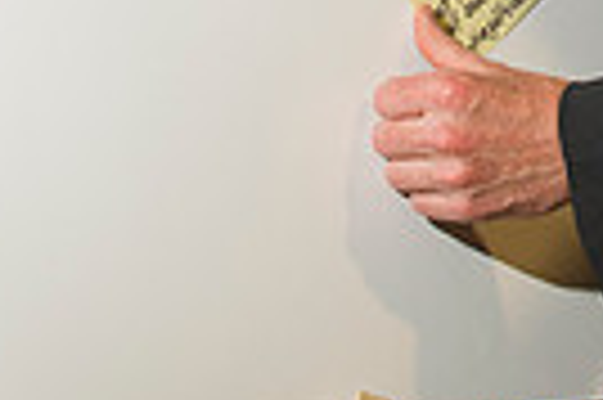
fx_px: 1740
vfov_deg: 11.6
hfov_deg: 18.6
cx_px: 734
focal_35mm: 104
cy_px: -429
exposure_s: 1/80
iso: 1250
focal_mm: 24
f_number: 5.6
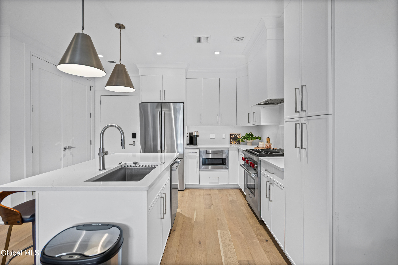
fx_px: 177
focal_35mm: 16
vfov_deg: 73.7
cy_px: 132
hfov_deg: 96.7
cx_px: 199
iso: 800
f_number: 4
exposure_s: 1/50
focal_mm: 16
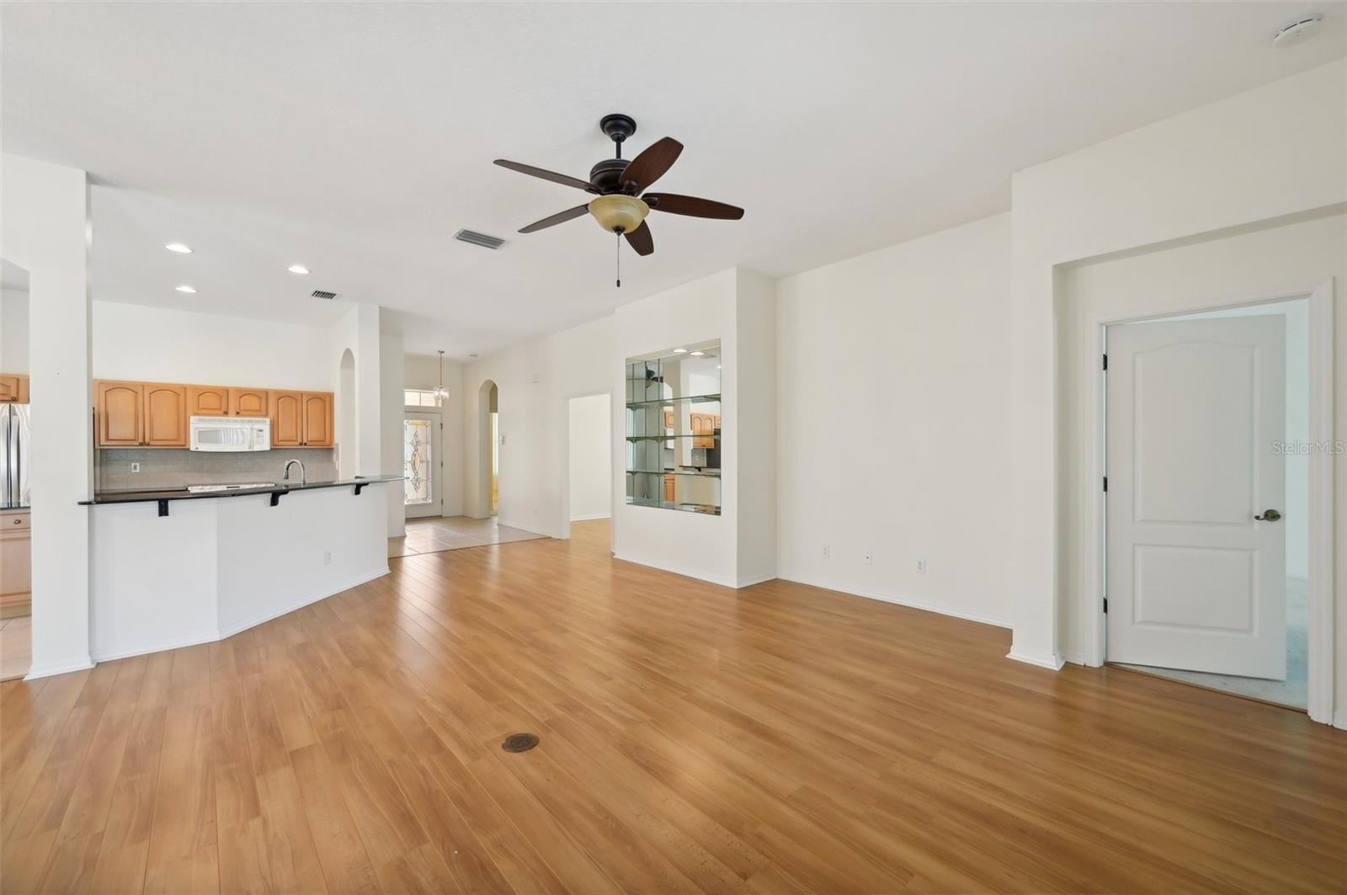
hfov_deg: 104.3
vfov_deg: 81.1
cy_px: 448
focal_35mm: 14
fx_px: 523
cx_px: 674
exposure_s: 1/15
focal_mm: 14
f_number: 8
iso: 400
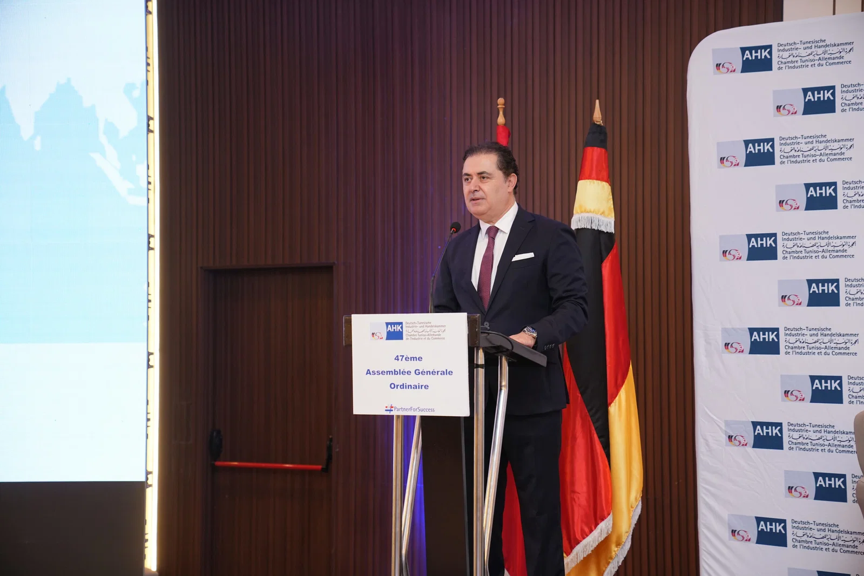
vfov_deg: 20.9
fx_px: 1560
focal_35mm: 65
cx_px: 432
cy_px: 288
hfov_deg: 31.0
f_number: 2.8
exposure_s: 1/160
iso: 1000
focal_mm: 65
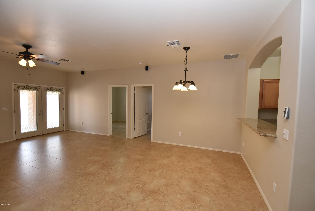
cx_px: 158
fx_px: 131
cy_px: 106
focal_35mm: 15
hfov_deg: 100.3
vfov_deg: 77.4
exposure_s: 1/125
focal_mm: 10
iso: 640
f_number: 5.6
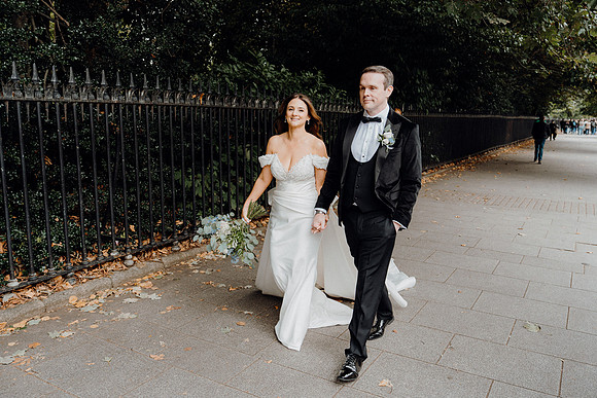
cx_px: 298
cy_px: 199
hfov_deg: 61.9
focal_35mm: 30
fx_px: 498
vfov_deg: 43.6
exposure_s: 1/250
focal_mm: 30
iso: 800
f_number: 3.5
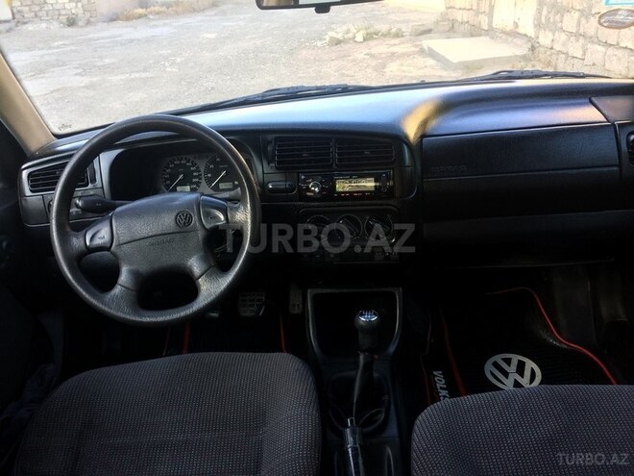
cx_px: 317
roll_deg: +3.3
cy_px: 238
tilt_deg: -26.0
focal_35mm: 29
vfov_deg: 48.2
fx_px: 531
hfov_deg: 61.7
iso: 64
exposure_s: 1/100
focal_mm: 4.15
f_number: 2.2
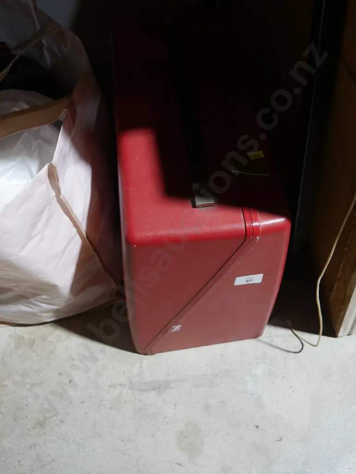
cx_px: 178
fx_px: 466
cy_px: 237
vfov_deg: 53.9
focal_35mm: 34
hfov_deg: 41.8
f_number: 4
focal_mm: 17
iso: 640
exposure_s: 1/60
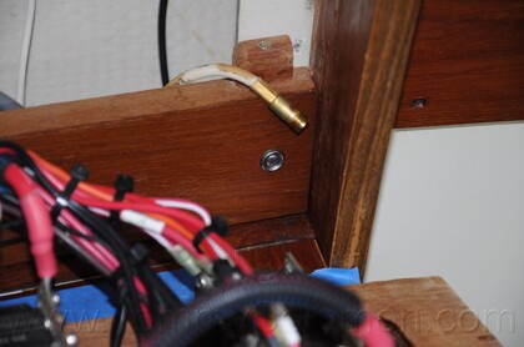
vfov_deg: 9.9
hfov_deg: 14.9
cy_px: 174
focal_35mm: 138
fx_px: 2004
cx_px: 262
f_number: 5.6
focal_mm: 92
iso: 400
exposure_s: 1/60
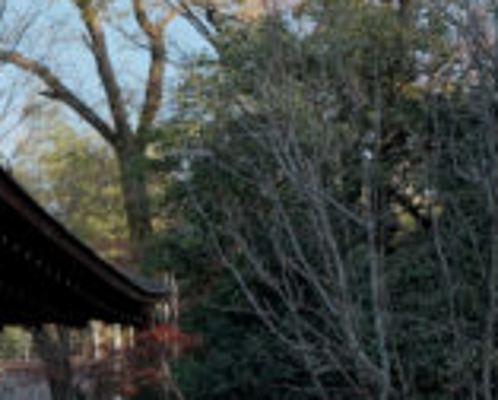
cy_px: 337
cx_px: -365
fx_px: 1904
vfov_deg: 11.9
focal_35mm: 129
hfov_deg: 13.5
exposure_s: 1/250
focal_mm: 24.3
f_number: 6.4
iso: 400
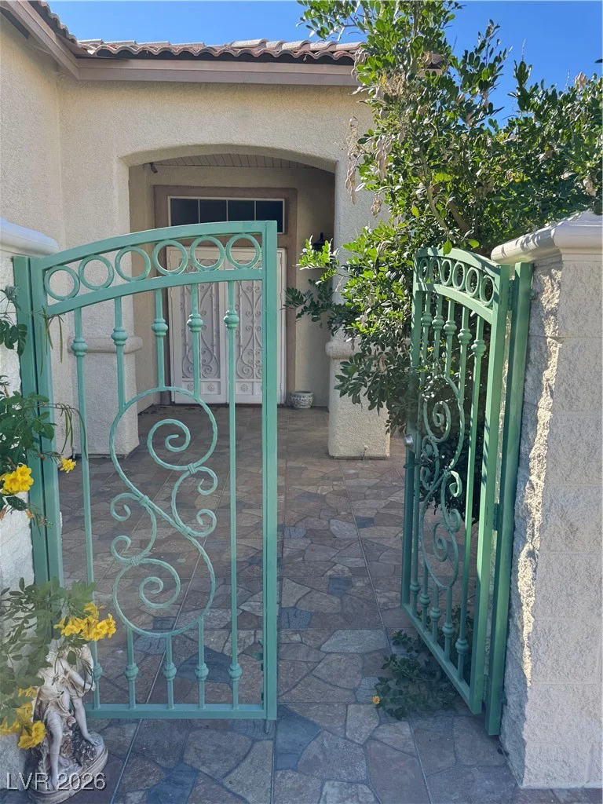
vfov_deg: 71.6
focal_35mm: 24
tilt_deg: -8.3
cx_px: 302
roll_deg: -0.8
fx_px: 557
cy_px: 402
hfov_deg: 56.8
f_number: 1.78
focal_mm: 6.76
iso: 80
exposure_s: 1/1311
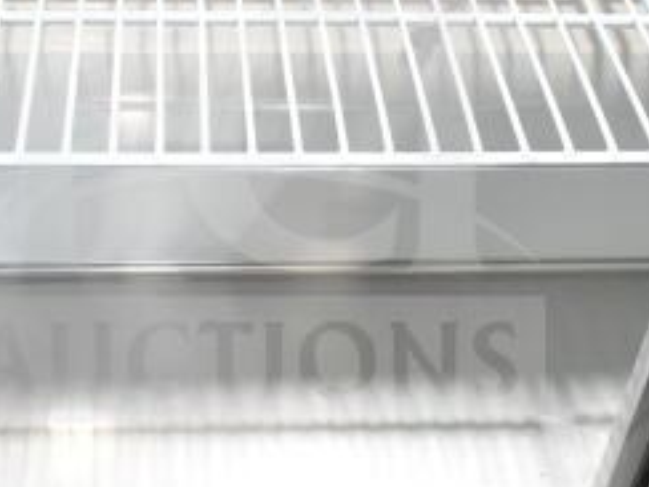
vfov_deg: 22.6
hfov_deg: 29.7
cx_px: 245
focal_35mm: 65
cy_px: 212
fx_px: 1219
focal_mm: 18
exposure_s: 1/100
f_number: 5
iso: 1600
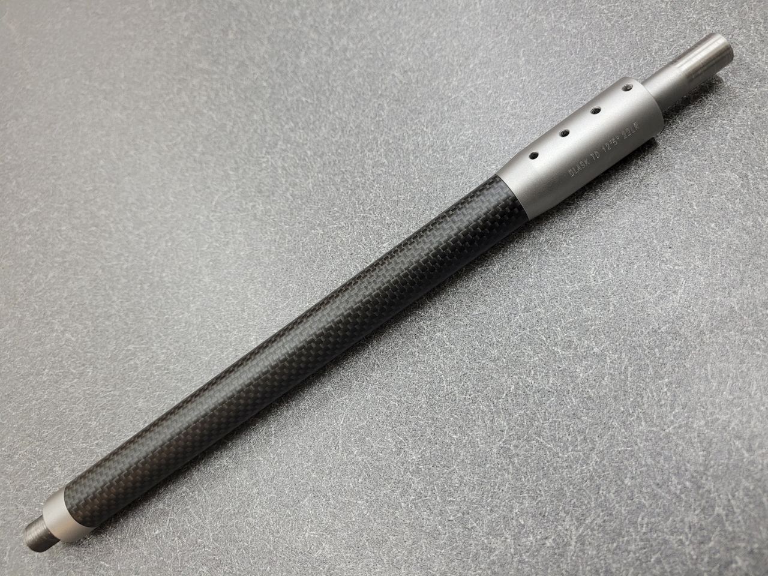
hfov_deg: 67.3
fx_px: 577
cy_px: 288
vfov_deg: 53.1
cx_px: 384
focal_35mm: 26
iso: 250
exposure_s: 1/60
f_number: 1.8
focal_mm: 5.4
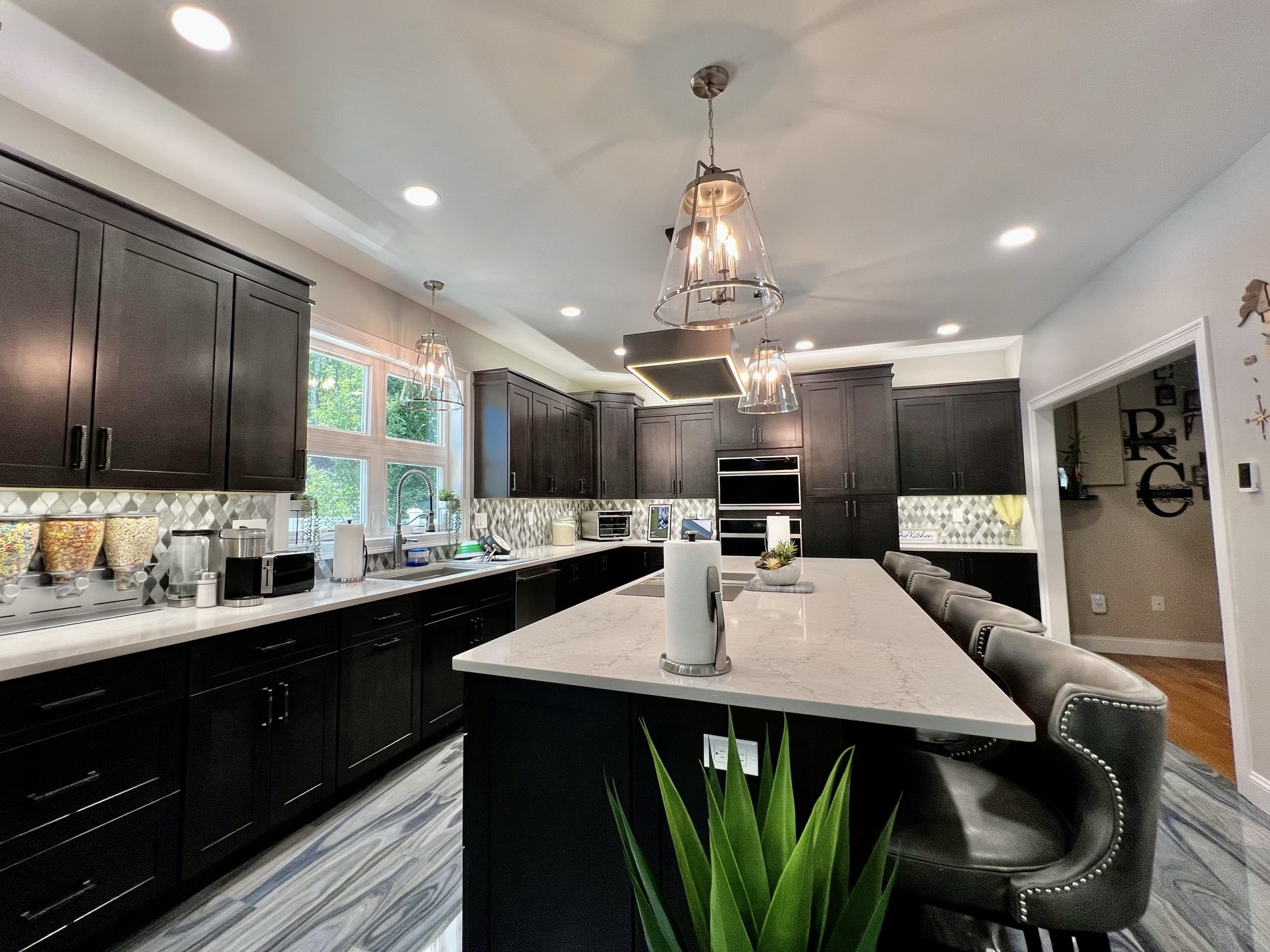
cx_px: 594
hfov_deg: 101.9
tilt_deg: +4.5
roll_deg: +0.6
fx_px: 514
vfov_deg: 85.7
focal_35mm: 14
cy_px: 467
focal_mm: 1.57
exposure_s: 1/120
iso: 80
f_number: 1.8
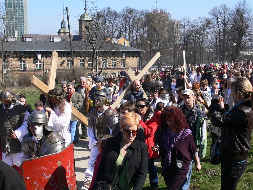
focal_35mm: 35
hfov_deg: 52.6
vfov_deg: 40.7
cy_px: 95
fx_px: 256
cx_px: 126
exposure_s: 1/200
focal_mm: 7.4
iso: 80
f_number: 5.6
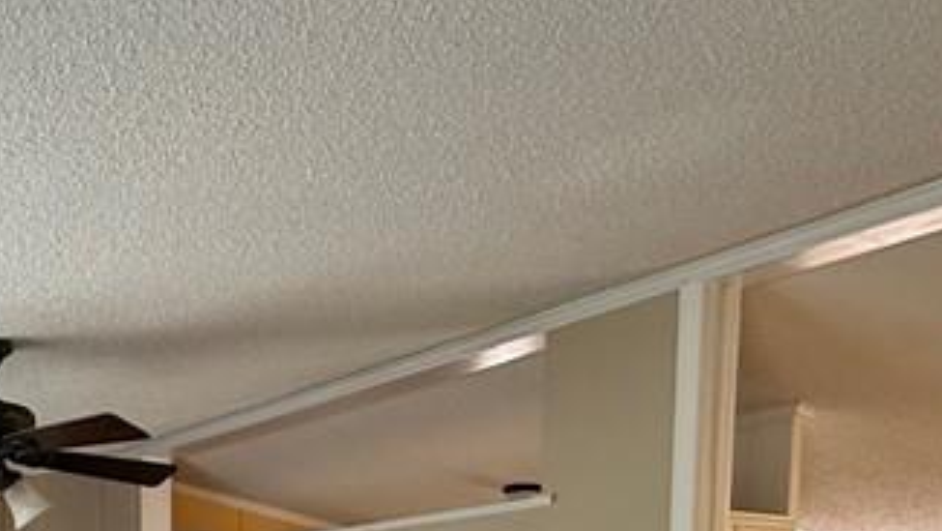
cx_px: 96
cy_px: 786
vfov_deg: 21.2
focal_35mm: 48
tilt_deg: -6.3
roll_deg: +1.1
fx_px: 1199
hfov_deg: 39.8
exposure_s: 1/69
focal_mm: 2.22
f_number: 2.2
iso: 320
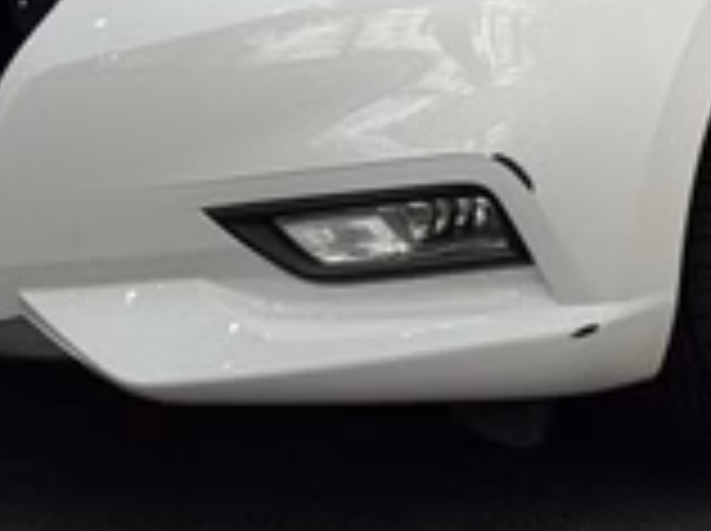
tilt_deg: -5.8
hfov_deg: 10.1
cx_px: 774
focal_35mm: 195
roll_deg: -0.3
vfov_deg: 7.4
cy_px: -423
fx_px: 3999
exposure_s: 1/100
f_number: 1.78
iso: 125
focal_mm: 6.76
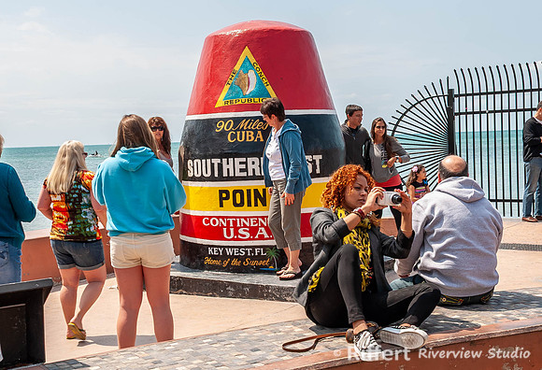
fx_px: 772
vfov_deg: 26.9
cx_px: 227
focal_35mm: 51
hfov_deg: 38.6
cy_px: 175
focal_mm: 22
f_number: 8
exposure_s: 1/200
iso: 100
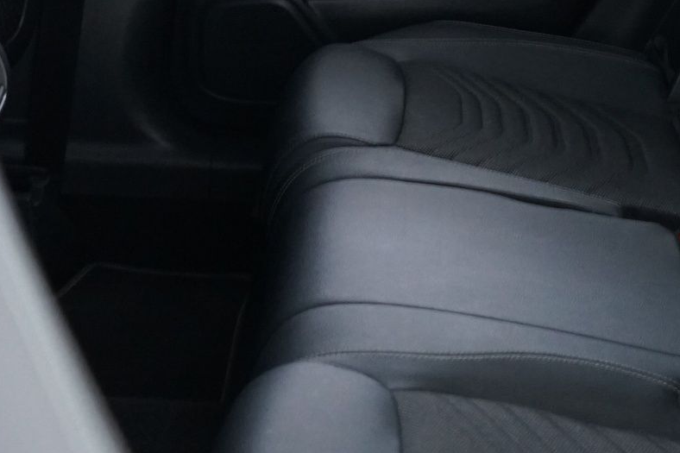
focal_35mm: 92
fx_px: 1737
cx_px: 503
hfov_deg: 22.0
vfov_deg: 14.6
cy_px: 0
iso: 2500
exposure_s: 1/5
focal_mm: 29
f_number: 3.5
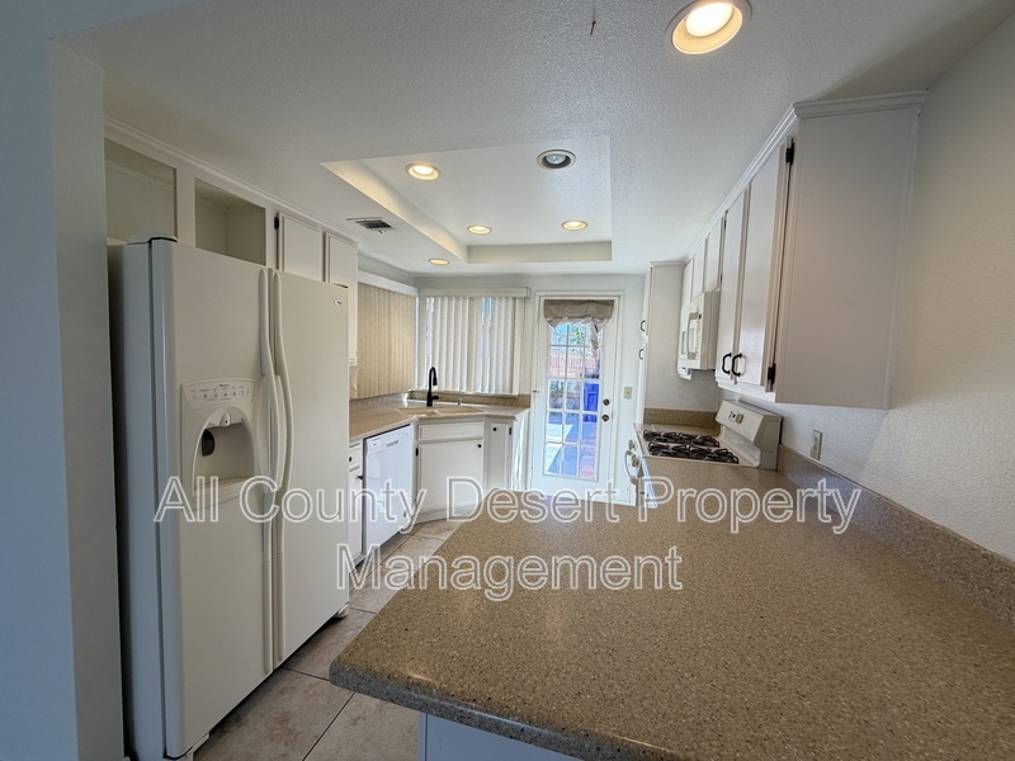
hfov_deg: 102.1
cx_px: 508
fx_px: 411
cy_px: 380
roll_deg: -1.9
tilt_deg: -4.1
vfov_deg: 85.7
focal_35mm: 14
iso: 64
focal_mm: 2.22
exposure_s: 1/120
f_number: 2.2
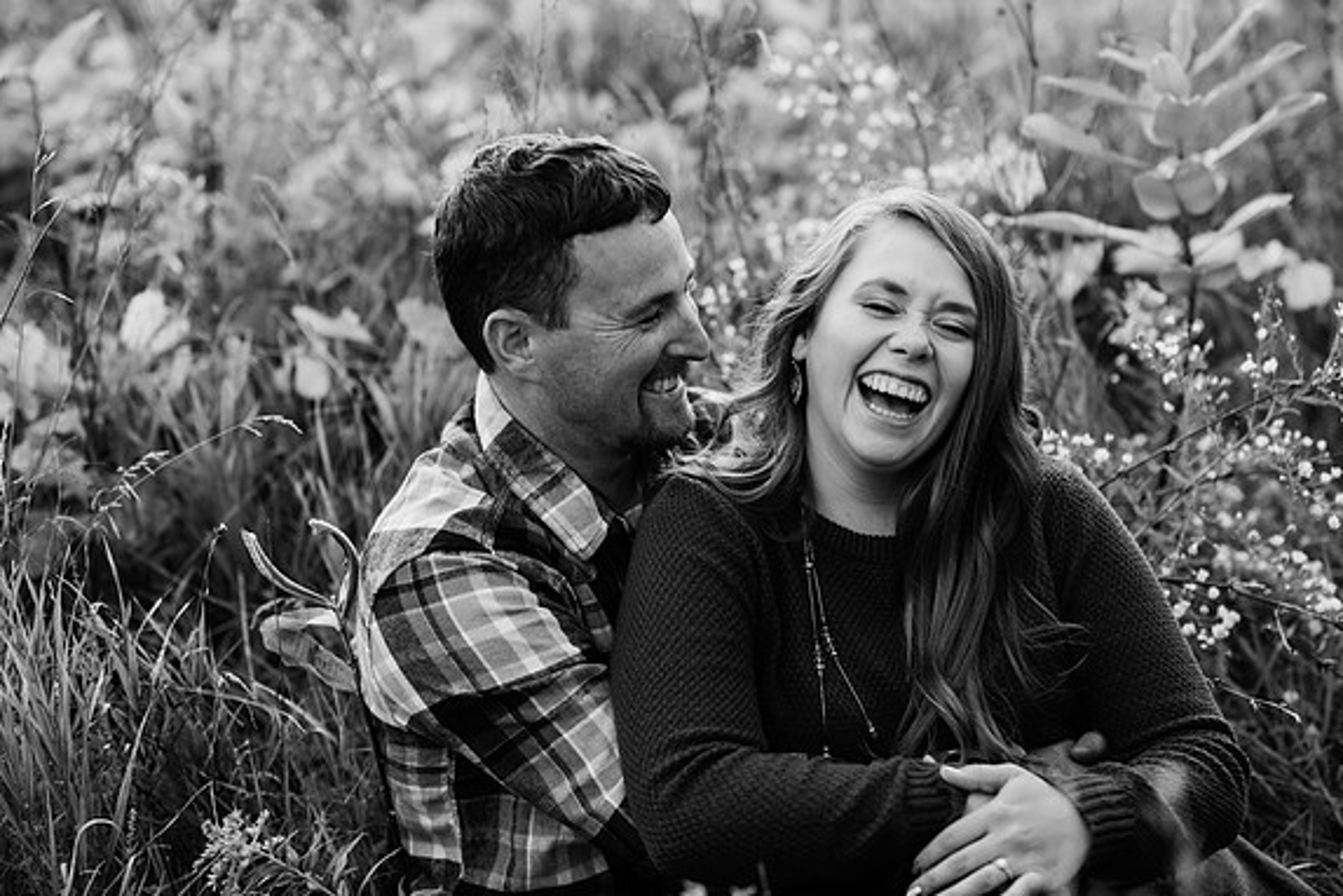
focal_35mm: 86
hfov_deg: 23.6
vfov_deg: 15.9
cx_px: 673
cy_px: 448
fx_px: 3208
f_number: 2.5
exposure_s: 1/200
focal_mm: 85
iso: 500
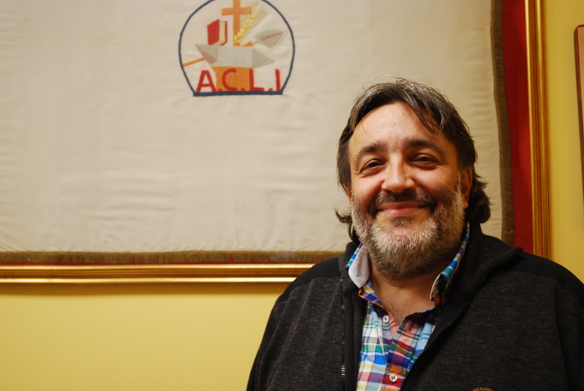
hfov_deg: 41.1
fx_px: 779
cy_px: 196
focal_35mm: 48
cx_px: 292
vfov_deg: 28.1
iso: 450
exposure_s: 1/30
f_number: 4.8
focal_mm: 32
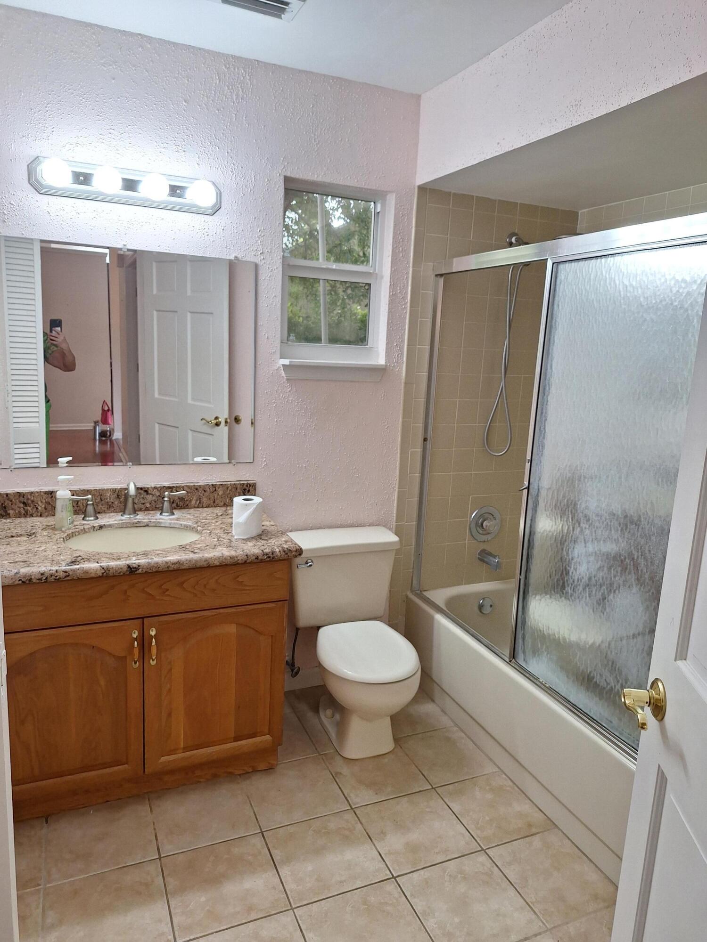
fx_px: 626
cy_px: 471
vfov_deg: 73.9
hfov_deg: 58.9
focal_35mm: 23
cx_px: 354
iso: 40
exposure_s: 1/60
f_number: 1.8
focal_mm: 5.54
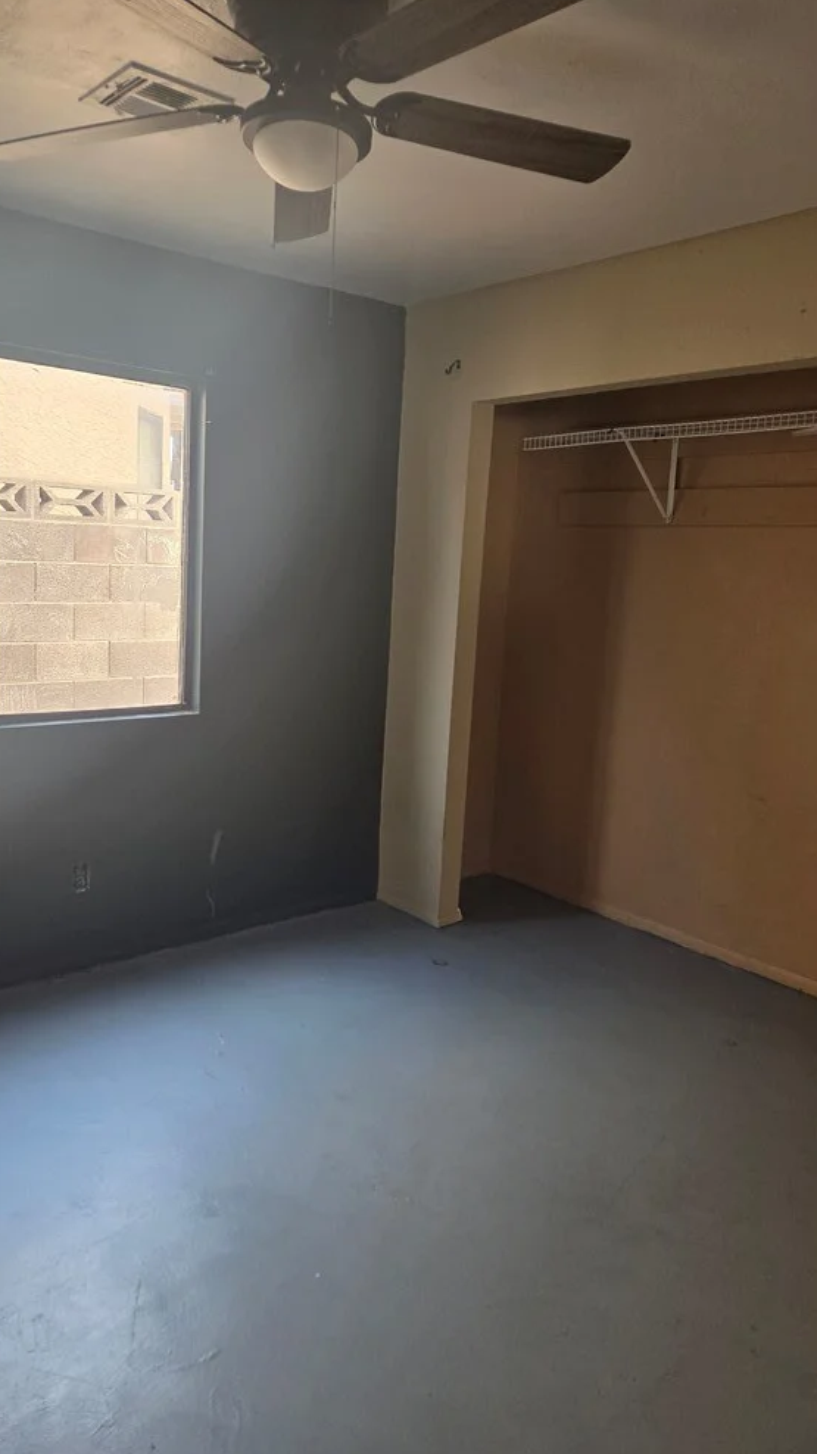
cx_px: 337
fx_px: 1002
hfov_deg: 44.2
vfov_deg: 71.9
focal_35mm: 26
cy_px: 714
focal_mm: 5.4
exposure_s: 1/180
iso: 160
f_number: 1.8
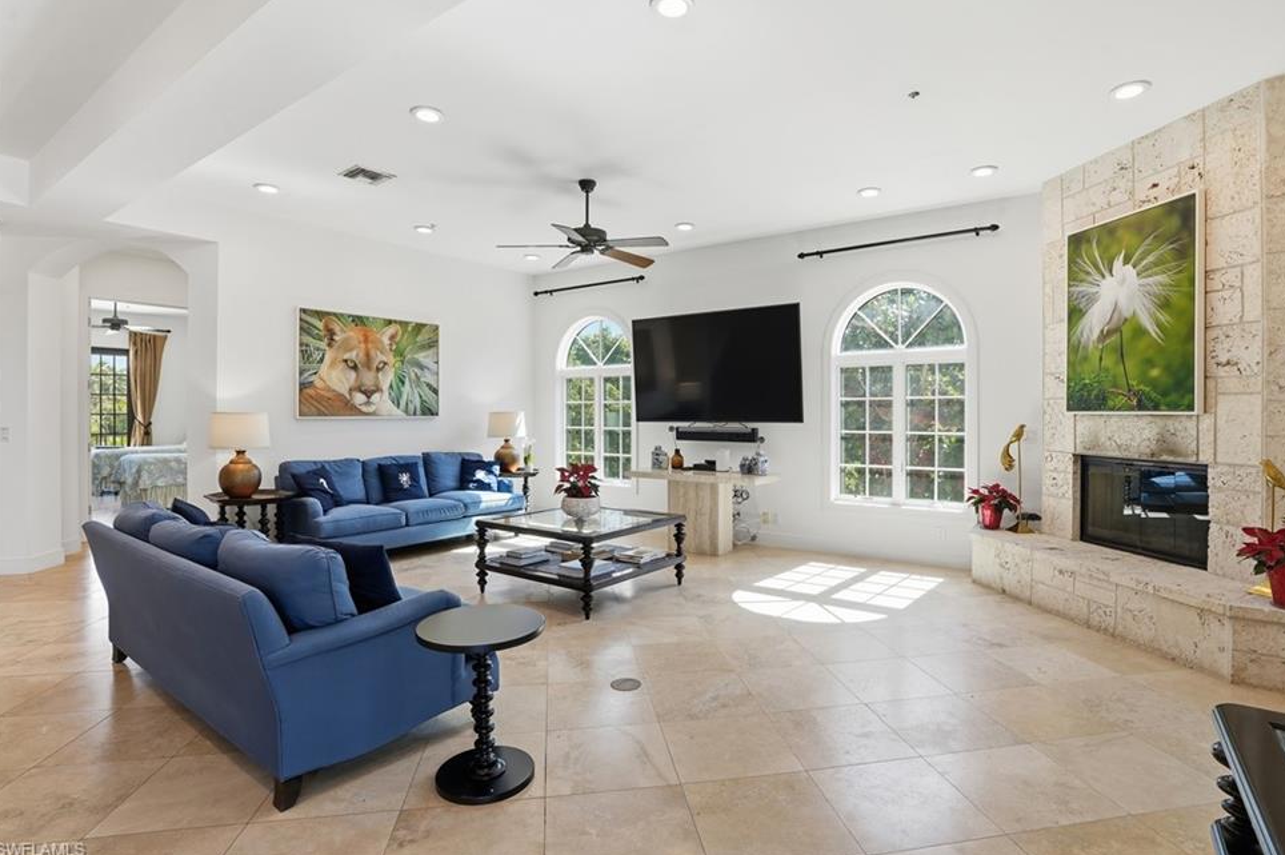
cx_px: 674
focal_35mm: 17
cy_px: 407
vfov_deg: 70.3
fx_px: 606
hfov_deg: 93.2
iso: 200
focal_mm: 16
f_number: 9
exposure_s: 1/125
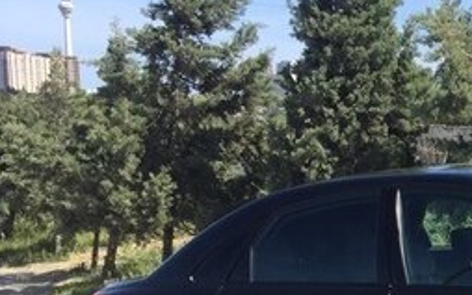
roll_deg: -3.2
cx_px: 597
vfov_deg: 15.3
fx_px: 1030
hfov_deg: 23.2
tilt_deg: -15.3
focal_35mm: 80
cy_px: 420
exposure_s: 1/1276
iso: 32
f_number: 2.2
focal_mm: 4.15
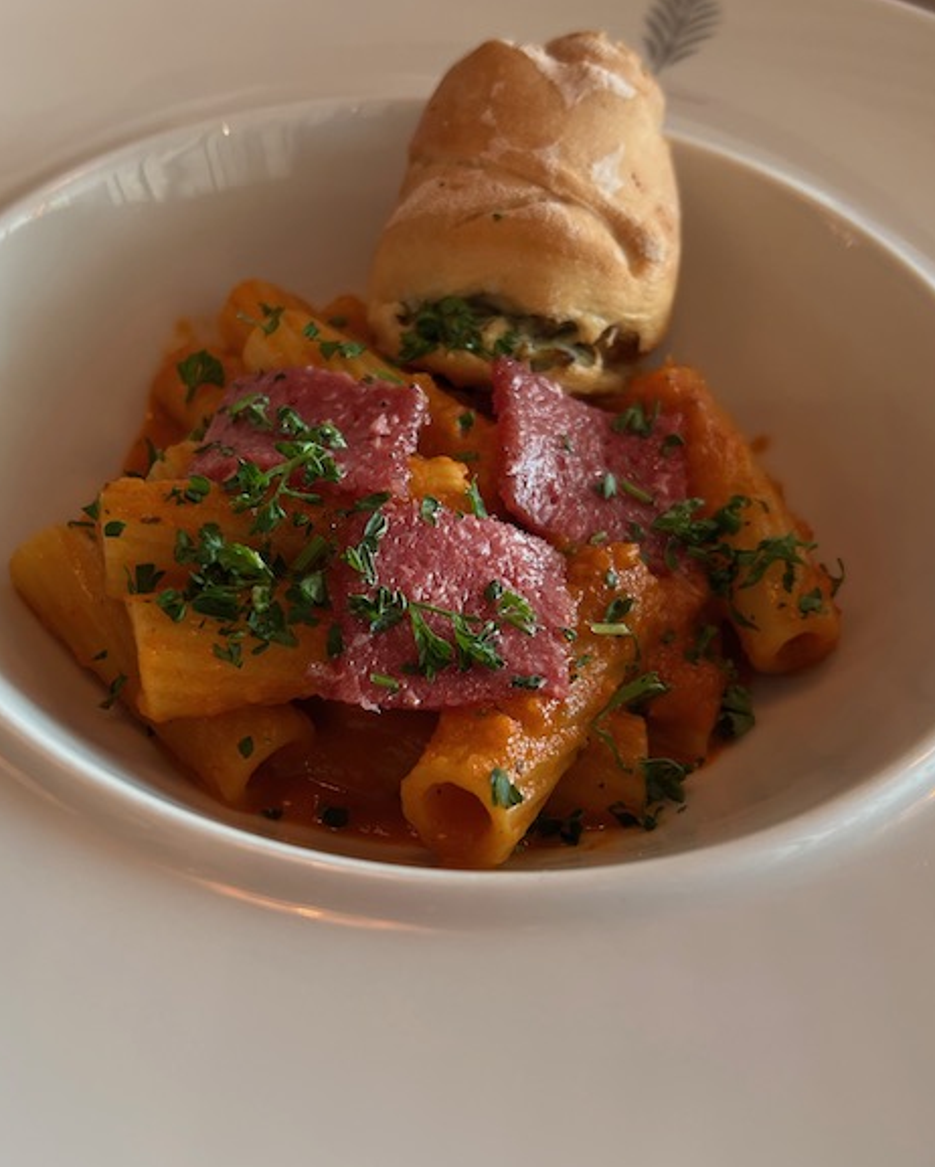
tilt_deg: -47.6
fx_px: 1314
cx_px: 366
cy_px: 582
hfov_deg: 39.0
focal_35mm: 38
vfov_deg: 47.9
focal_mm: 5.7
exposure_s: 1/54
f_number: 1.5
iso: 100
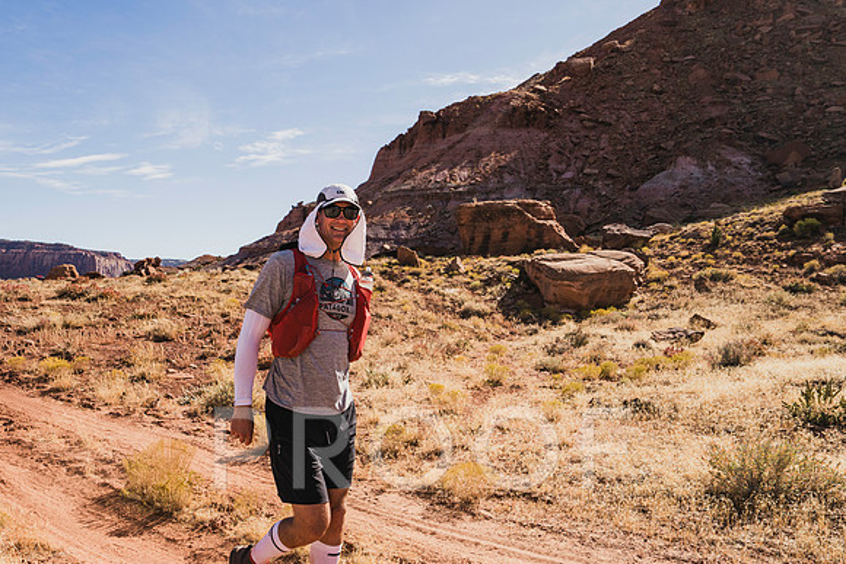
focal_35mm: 29
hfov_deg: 63.4
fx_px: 677
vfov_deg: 45.2
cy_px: 309
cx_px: 338
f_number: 4.5
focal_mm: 24
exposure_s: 1/1600
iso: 160
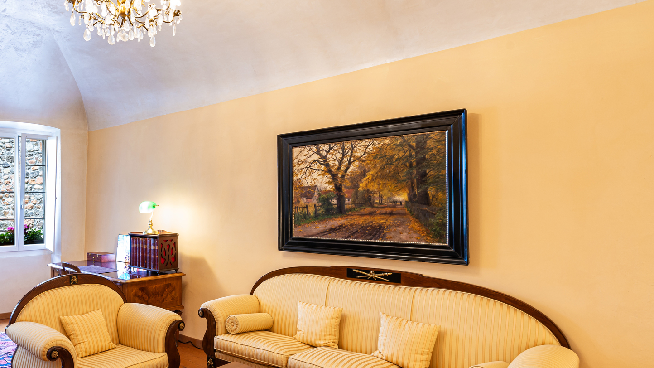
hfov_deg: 66.6
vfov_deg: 44.3
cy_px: 201
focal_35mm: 26
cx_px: 150
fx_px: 451
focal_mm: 14
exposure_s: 1.3
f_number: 9
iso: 100
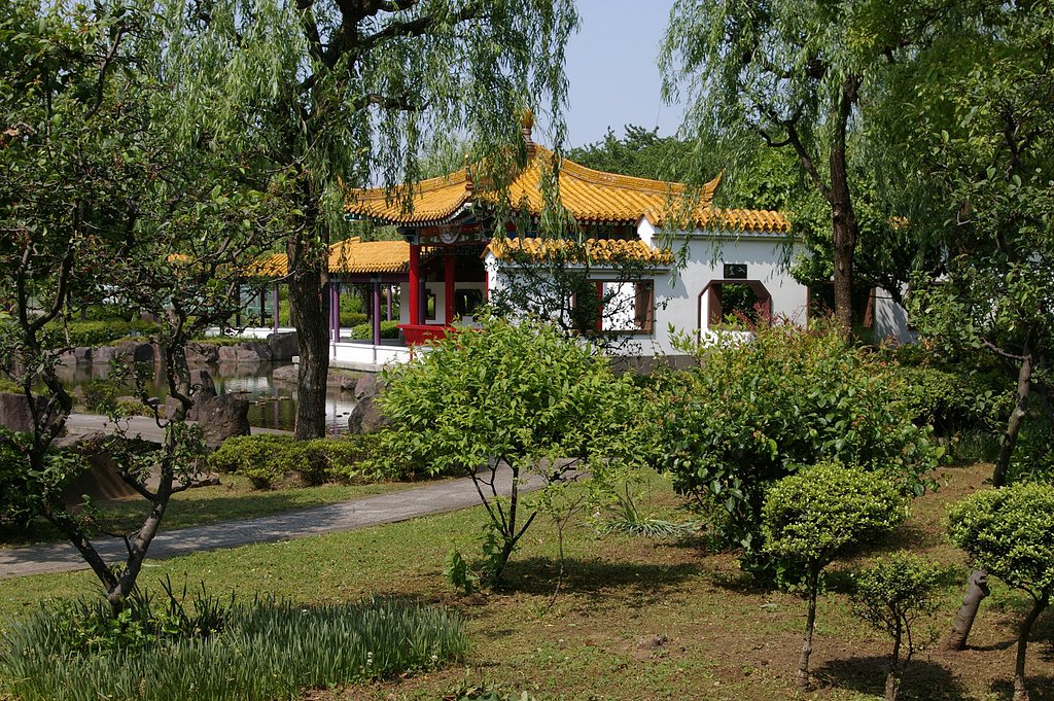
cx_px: 527
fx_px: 1536
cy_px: 350
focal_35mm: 52
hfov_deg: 37.9
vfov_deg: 25.7
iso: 200
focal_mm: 35
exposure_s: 1/400
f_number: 10
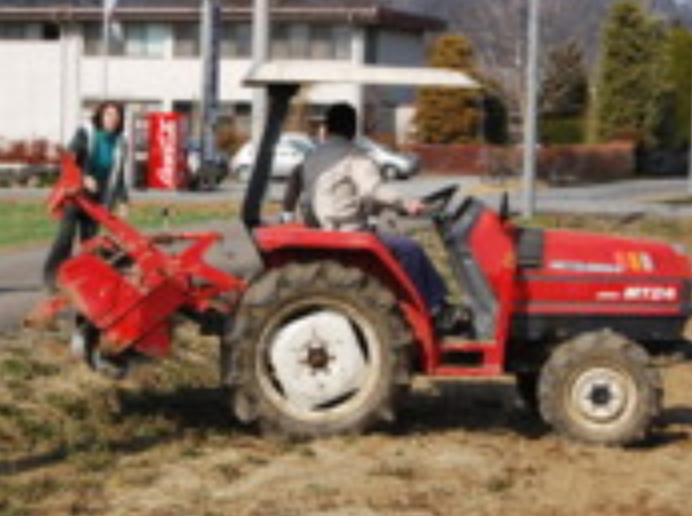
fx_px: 1955
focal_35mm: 98
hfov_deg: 20.1
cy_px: 256
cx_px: 316
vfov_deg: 15.0
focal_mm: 26
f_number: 8
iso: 100
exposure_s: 1/250
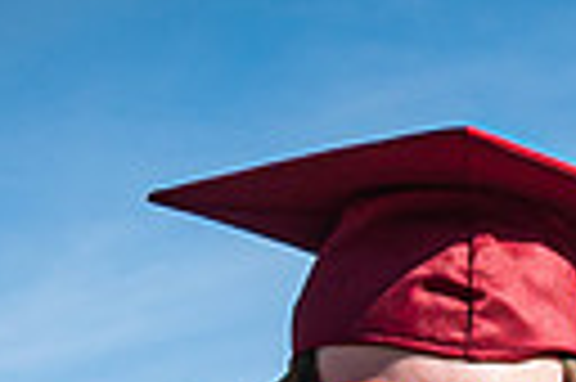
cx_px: 602
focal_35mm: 184
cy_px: 1067
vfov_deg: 6.8
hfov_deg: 11.1
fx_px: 2940
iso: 200
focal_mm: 18
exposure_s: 1/320
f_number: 9
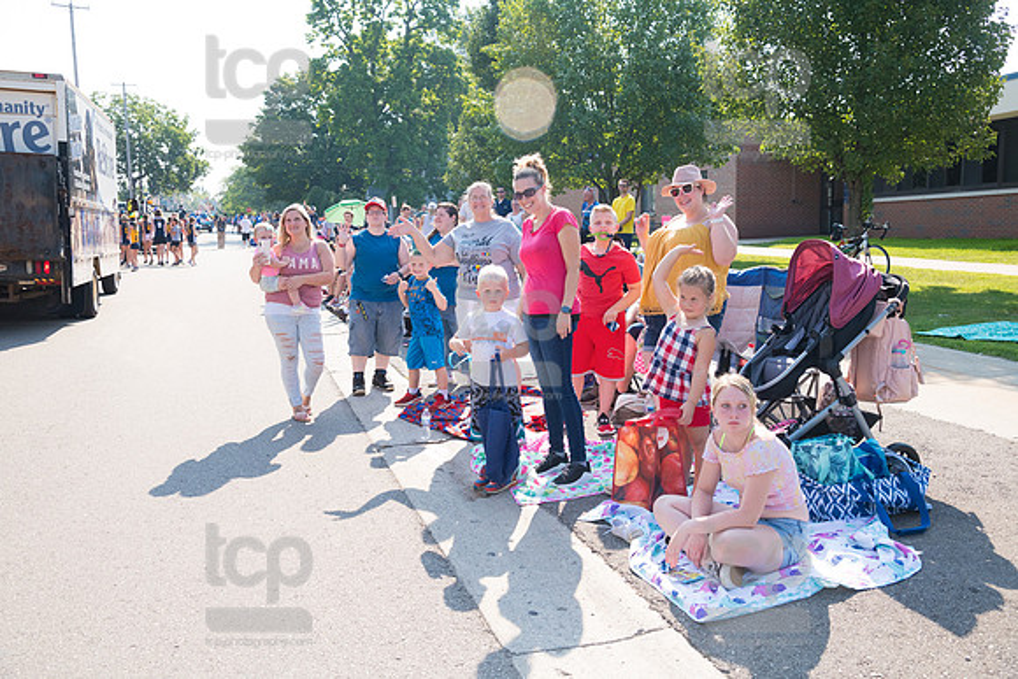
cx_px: 509
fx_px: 962
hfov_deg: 55.8
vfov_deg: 38.9
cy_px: 340
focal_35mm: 34
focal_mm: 34
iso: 1000
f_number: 6.3
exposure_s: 1/800
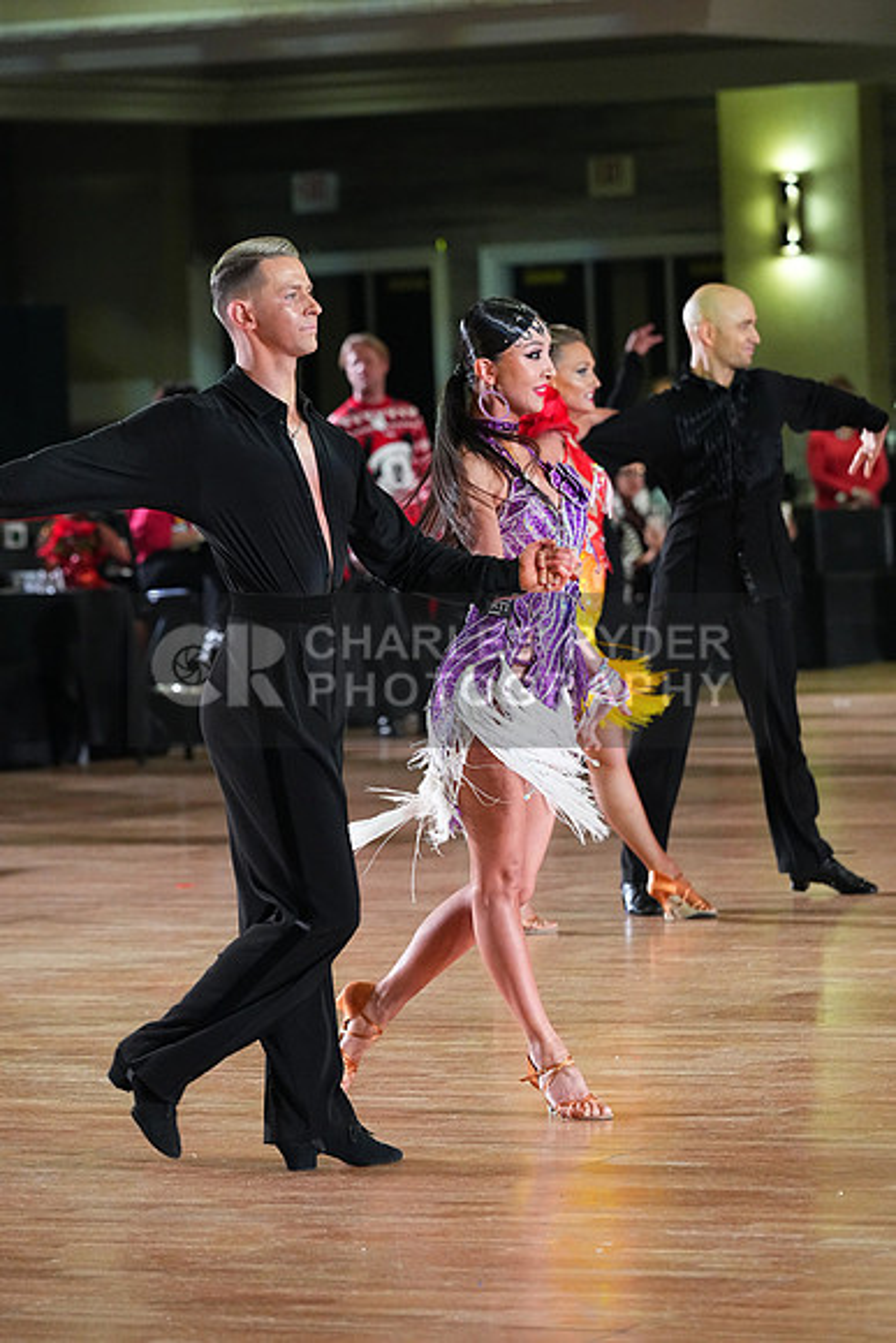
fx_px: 6566
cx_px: 448
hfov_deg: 7.8
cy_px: 672
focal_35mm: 176
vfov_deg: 11.7
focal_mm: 176
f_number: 5
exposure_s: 1/400
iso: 8000
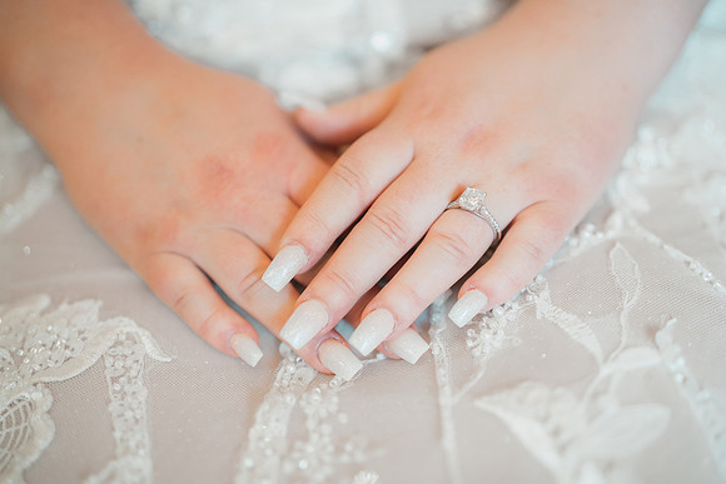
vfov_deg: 27.0
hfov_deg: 39.6
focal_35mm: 50
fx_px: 1009
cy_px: 242
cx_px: 363
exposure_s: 1/320
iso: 1250
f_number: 1.4
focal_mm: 50
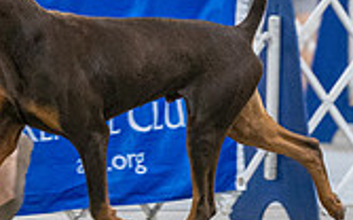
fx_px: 6516
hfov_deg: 3.1
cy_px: -60
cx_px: 57
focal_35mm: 678
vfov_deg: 1.9
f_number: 3.2
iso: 6400
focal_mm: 191
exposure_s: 1/250
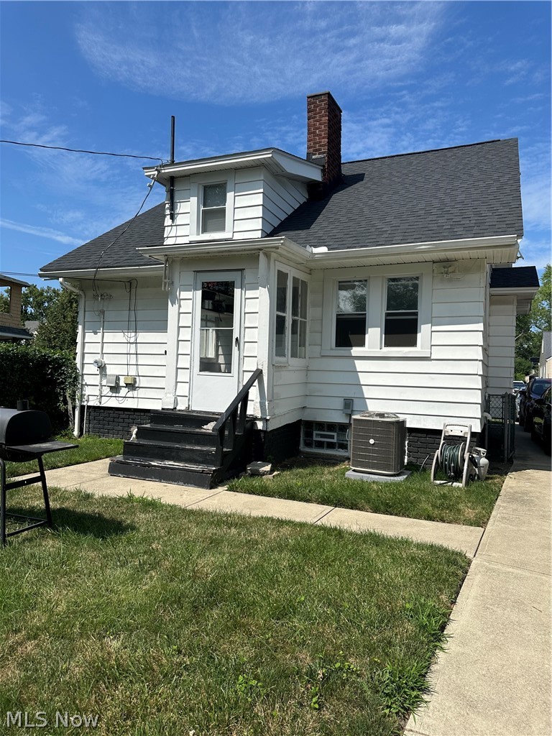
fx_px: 510
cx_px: 276
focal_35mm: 24
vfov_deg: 71.6
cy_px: 368
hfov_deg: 56.8
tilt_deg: +1.6
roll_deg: -2.4
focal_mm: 6.86
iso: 80
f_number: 1.78
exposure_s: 1/5848
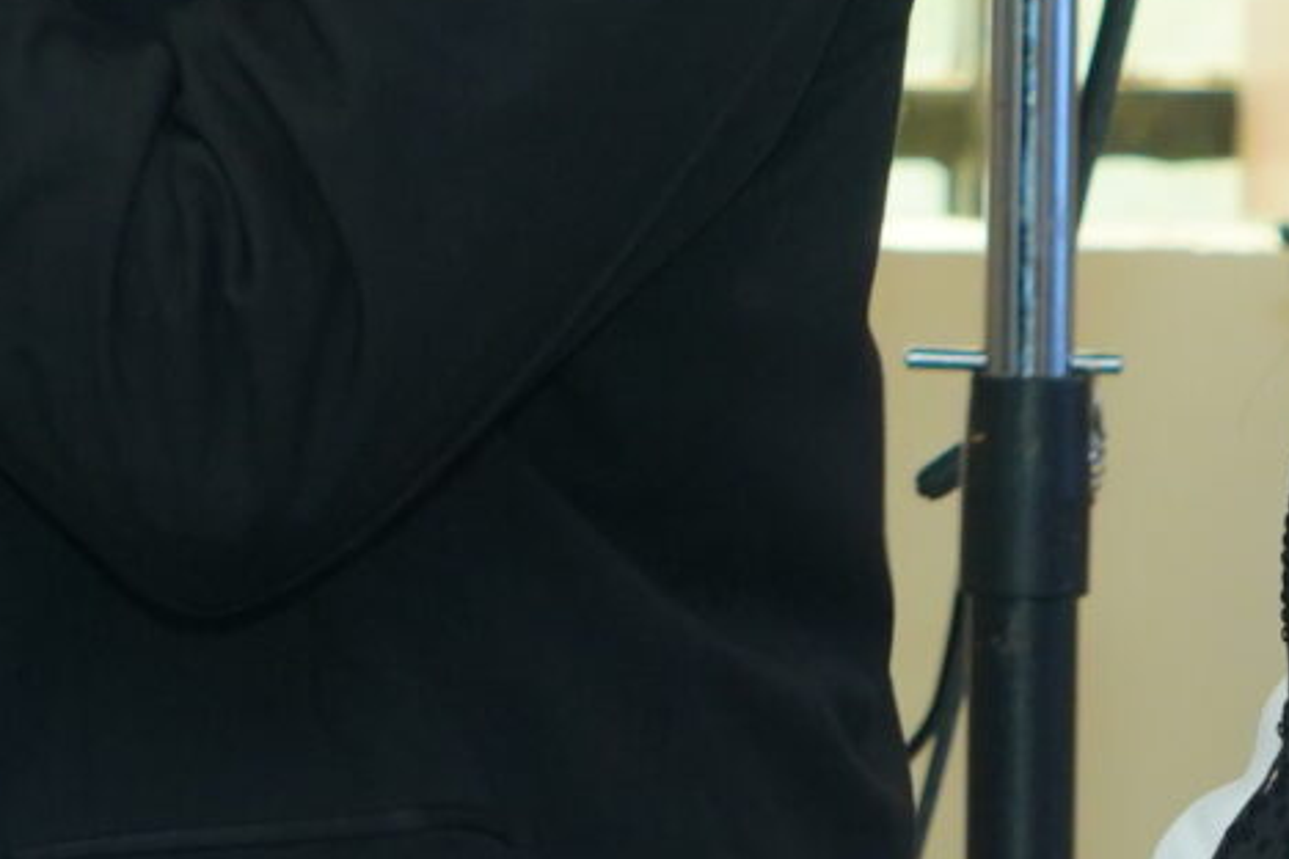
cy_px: -335
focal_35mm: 388
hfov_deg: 5.3
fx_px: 13891
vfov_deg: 3.5
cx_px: 308
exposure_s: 1/200
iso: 1250
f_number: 5.6
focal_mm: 71
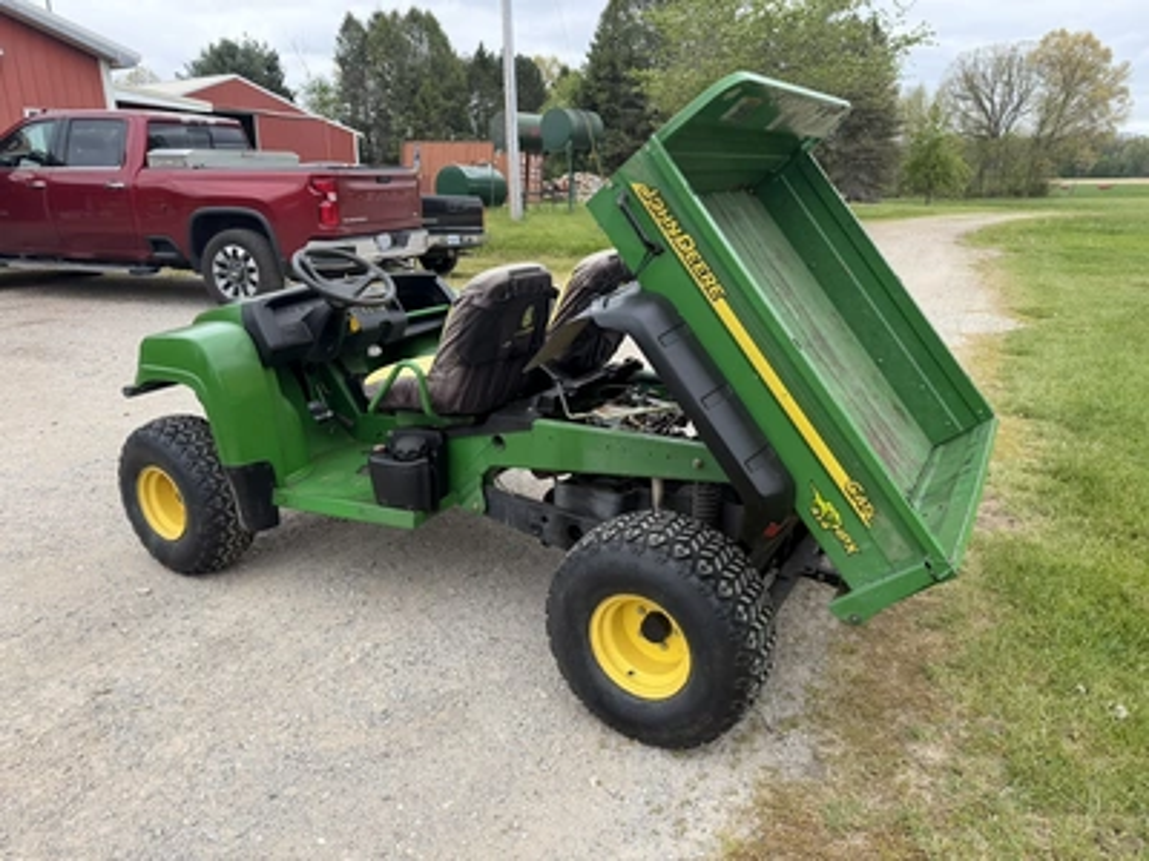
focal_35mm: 24
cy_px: 430
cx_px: 574
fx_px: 797
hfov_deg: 71.6
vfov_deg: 56.8
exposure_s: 1/868
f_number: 1.78
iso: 100
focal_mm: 6.76
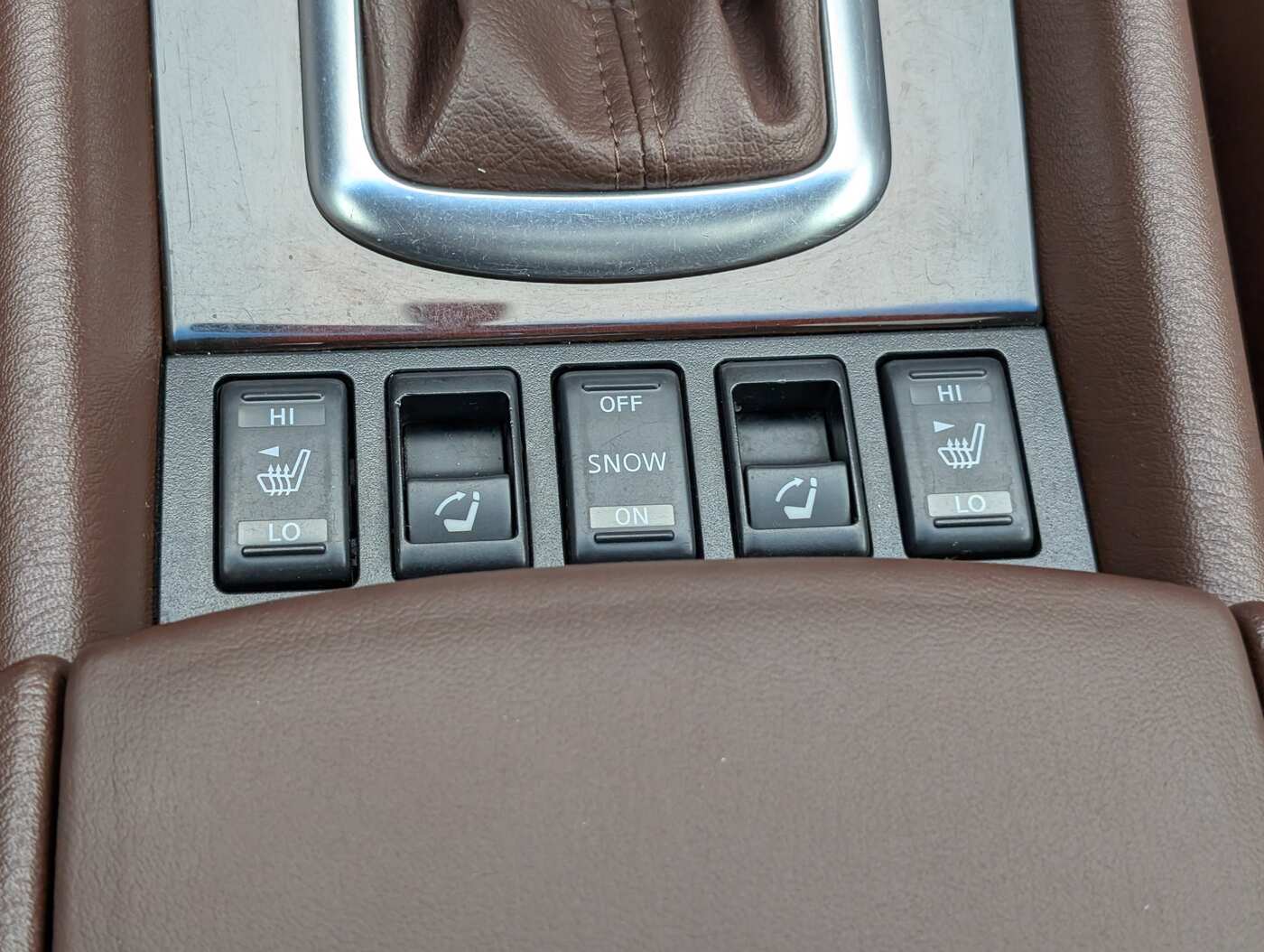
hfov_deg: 38.9
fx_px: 1792
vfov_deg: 29.7
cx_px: 632
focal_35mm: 49
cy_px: 476
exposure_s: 1/151
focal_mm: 6.9
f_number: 1.68
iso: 123
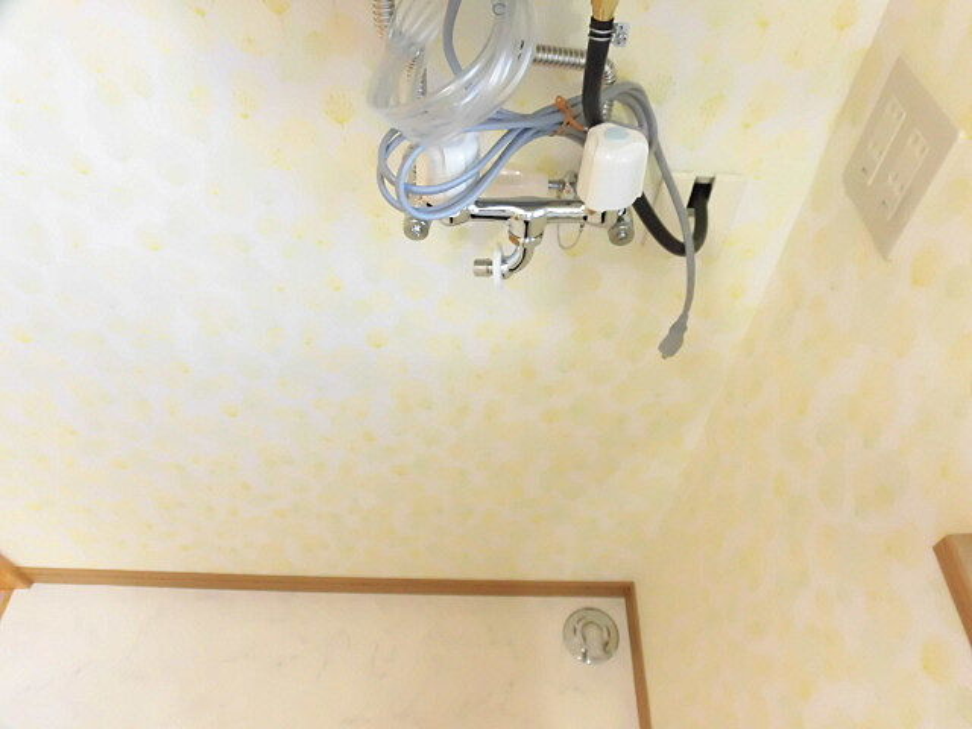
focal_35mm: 24
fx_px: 674
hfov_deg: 71.6
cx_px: 486
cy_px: 364
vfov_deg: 56.8
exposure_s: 1/25
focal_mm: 4.3
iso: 400
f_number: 3.1
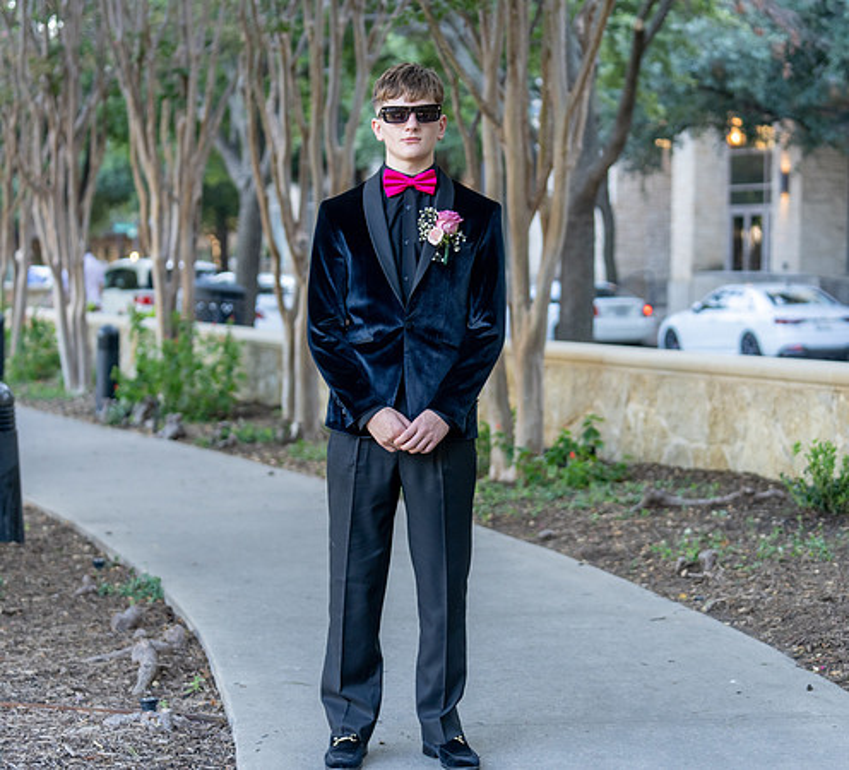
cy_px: 385
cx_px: 418
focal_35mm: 85
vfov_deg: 19.4
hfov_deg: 21.4
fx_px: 2248
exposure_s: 1/320
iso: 800
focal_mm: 70
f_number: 2.8
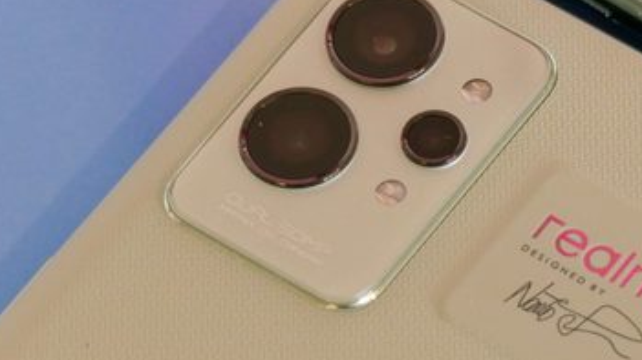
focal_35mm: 400
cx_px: 616
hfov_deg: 5.4
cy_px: 51
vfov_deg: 3.0
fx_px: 6806
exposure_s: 1/60
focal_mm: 67.72
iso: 1600
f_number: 4.5
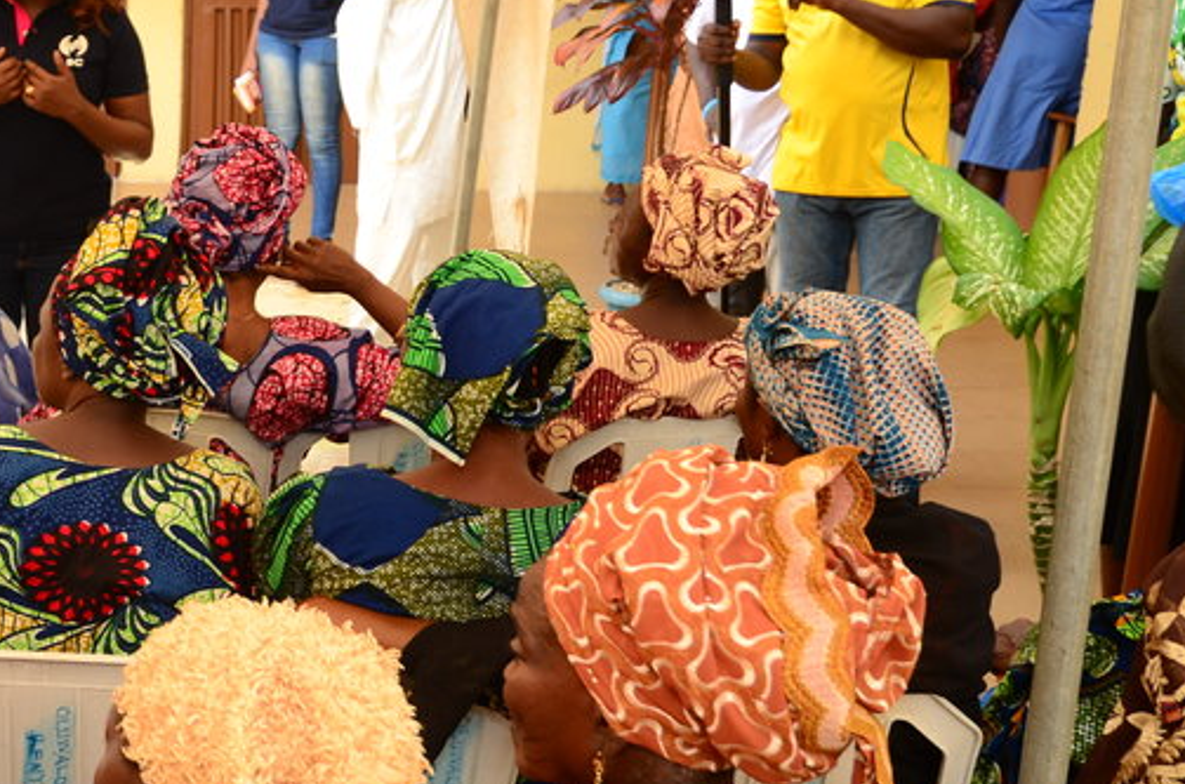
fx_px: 1906
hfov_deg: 32.0
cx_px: 19
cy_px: 374
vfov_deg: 23.3
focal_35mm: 58
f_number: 5
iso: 200
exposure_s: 1/125
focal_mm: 19
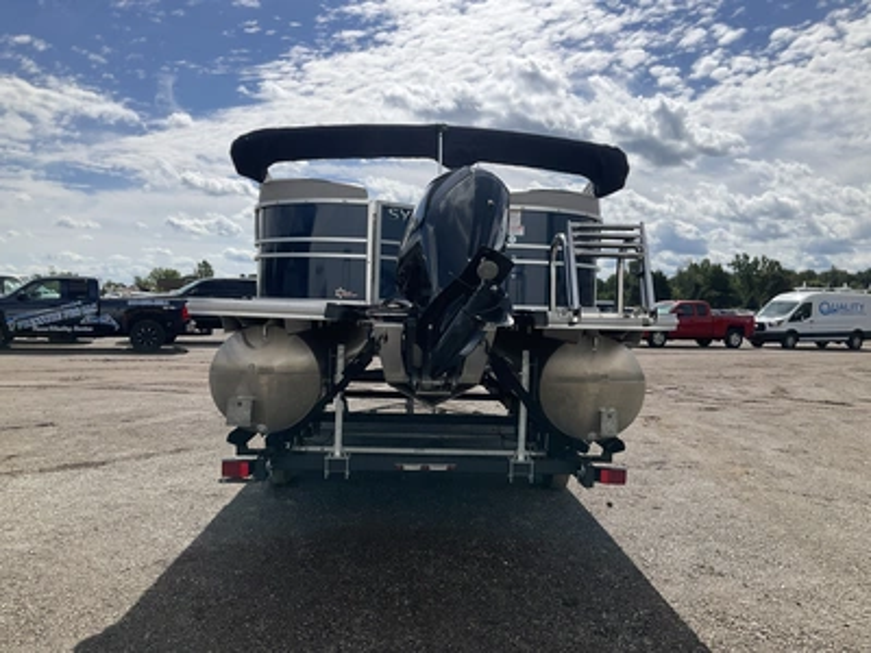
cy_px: 326
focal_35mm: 29
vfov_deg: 48.2
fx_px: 730
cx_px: 436
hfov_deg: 61.7
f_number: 1.8
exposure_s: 1/4065
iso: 25
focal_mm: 3
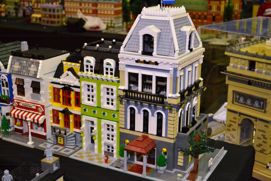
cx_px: 136
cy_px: 90
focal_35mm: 52
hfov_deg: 37.9
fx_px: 395
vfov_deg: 25.8
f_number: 5
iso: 1400
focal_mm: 35
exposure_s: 1/60
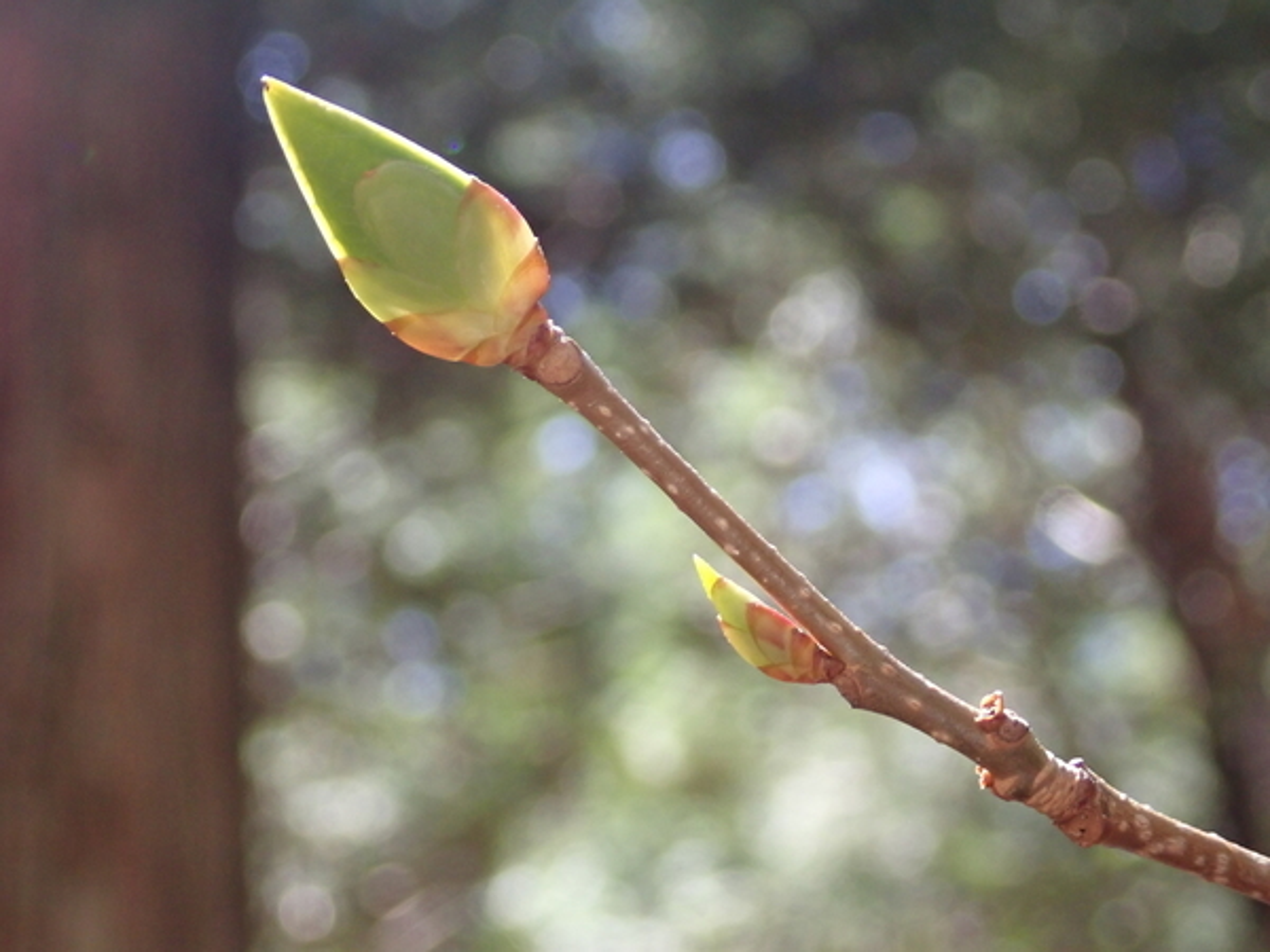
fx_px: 2238
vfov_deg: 24.0
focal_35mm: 61
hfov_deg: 31.7
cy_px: 476
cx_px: 635
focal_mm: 11.01
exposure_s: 1/250
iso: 500
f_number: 3.6
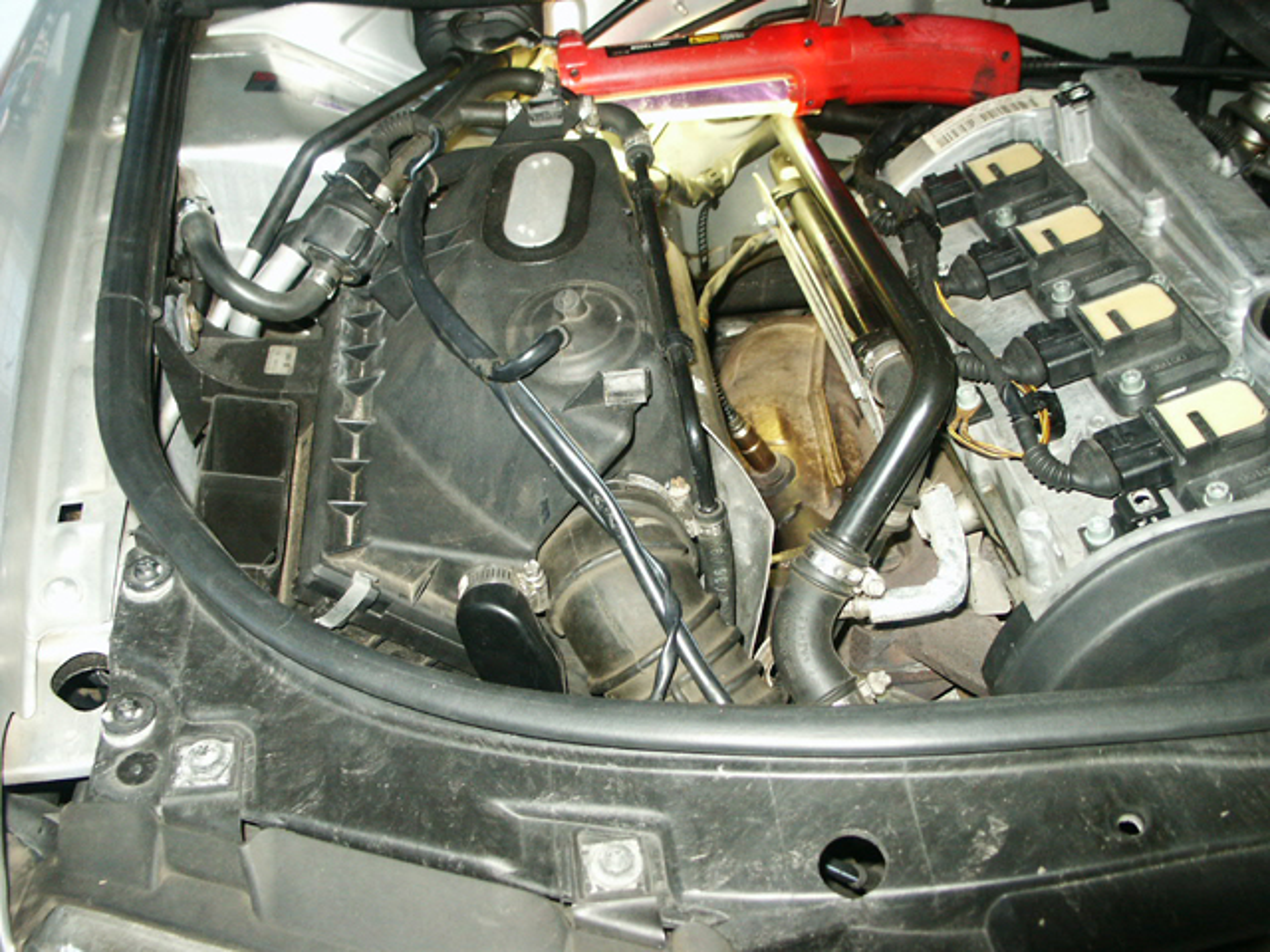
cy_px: 476
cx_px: 635
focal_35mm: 35
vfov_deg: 40.7
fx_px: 1284
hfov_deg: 52.6
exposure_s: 1/45
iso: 200
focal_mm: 7.19
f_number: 3
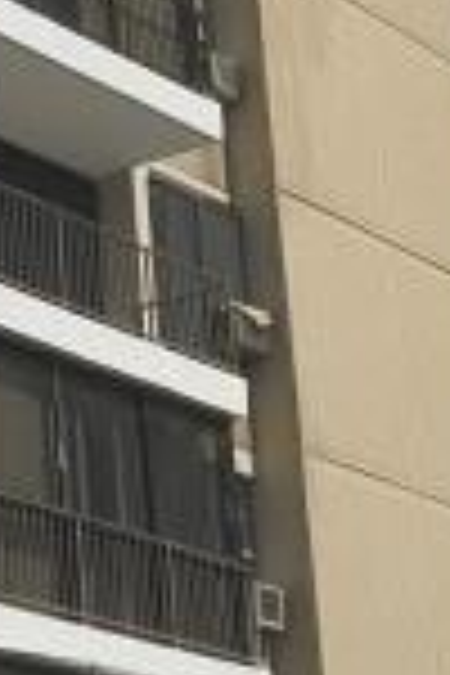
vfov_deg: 12.1
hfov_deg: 8.1
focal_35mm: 169
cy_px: 40
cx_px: -68
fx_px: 3169
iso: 64
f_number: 5.6
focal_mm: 6.2
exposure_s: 1/800
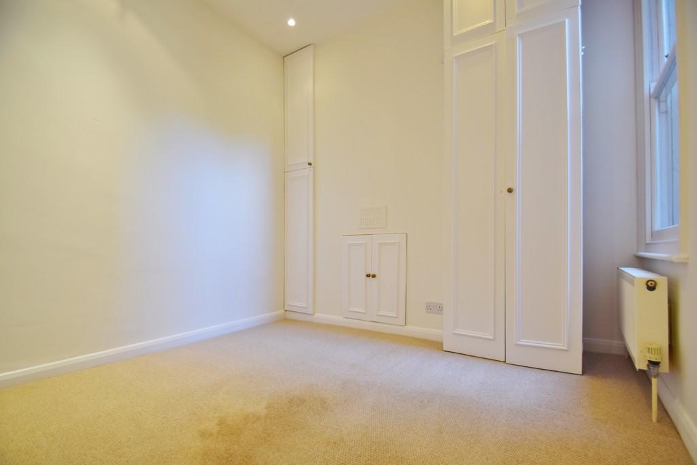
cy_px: 232
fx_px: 290
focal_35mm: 15
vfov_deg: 77.3
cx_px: 348
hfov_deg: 100.4
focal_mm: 10
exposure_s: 1/60
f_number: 4
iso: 400
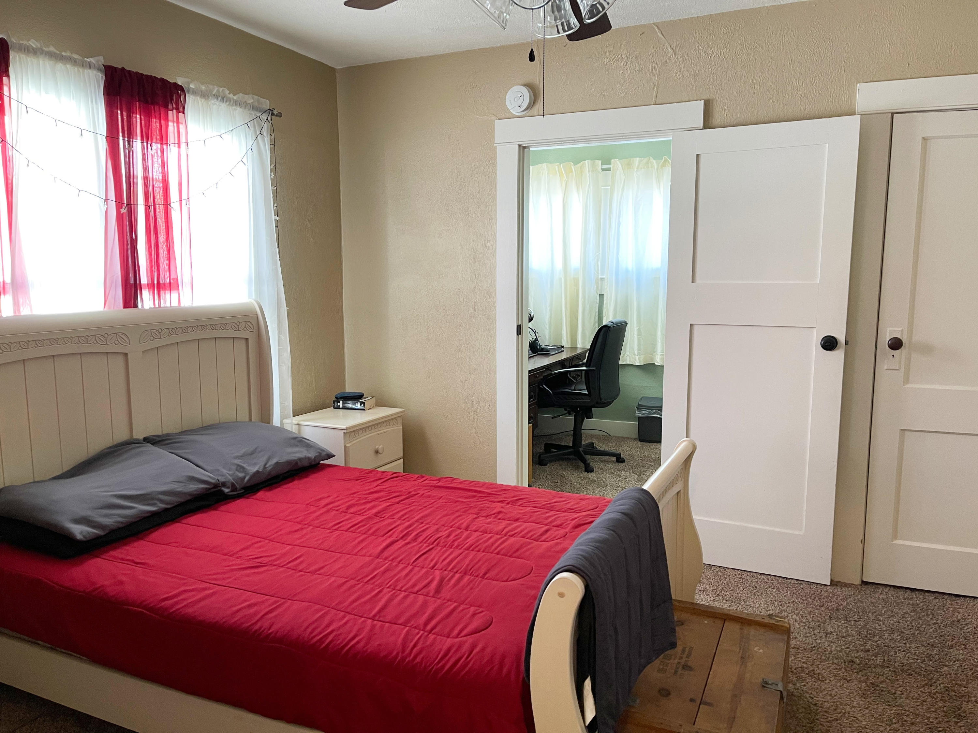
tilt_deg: -8.1
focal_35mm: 26
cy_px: 366
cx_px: 489
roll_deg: +0.1
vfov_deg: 53.1
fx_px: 735
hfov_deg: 67.3
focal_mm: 5.1
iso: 160
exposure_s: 1/60
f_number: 1.6
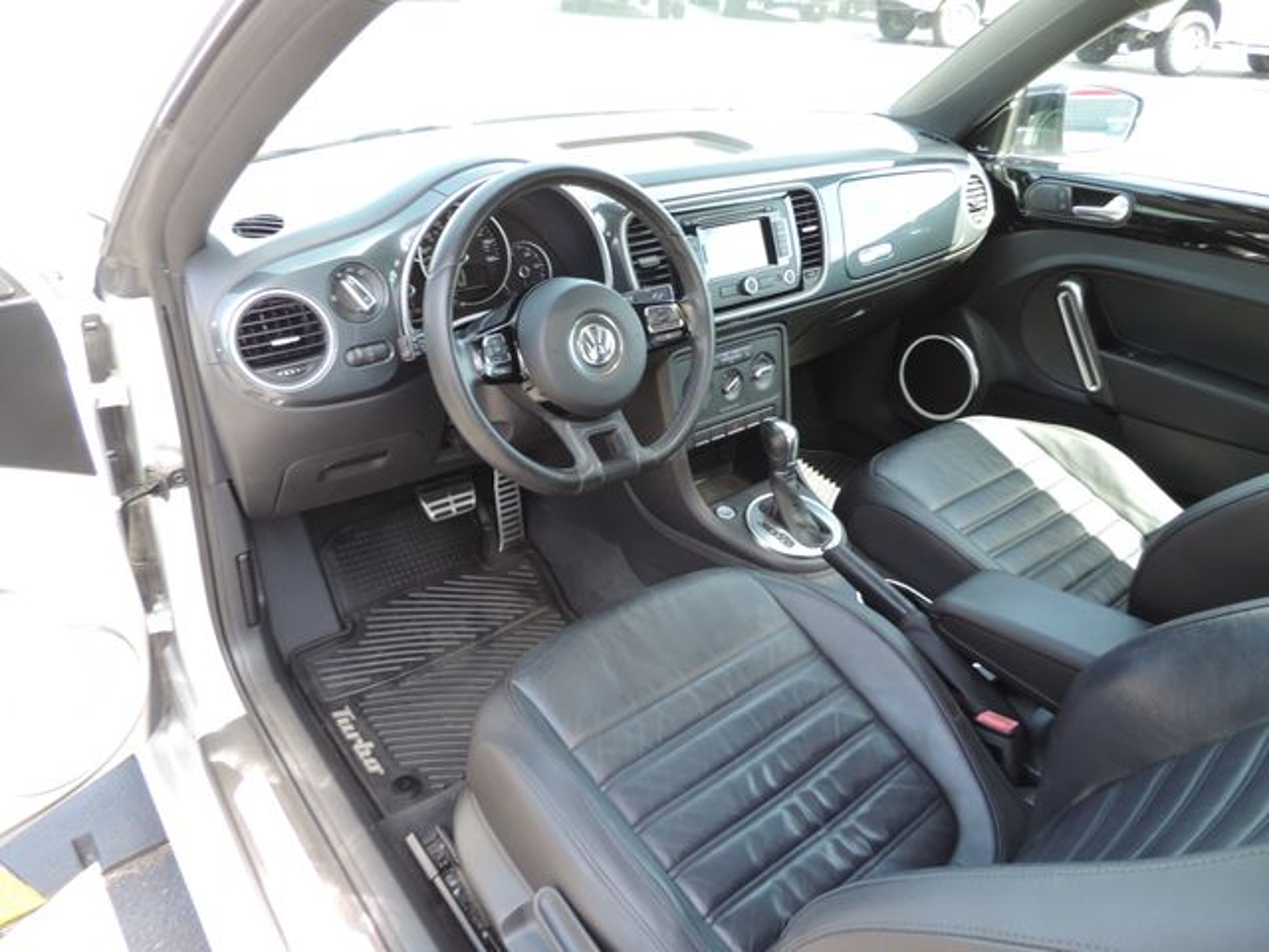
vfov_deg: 56.8
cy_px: 476
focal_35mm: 24
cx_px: 634
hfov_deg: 71.6
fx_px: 880
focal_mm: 4.3
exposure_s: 1/30
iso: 100
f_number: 3
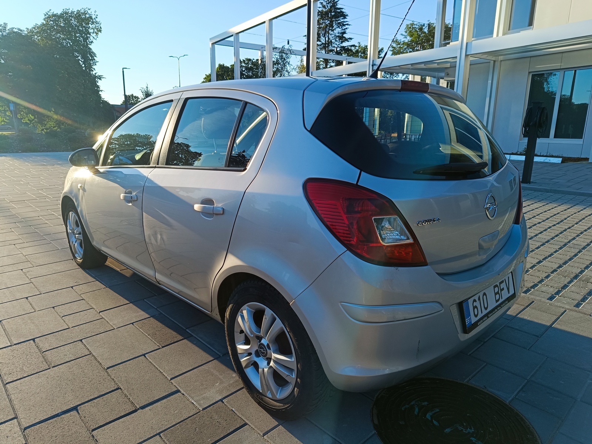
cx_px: 296
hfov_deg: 71.6
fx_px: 410
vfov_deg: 56.8
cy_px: 222
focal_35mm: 24
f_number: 1.88
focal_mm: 5.59
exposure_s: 1/657
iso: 51
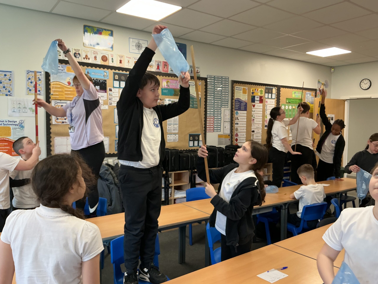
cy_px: 142
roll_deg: -0.6
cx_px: 189
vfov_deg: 48.2
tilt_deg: -3.8
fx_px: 317
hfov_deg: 61.7
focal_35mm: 29
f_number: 1.8
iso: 80
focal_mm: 3
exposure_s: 1/60
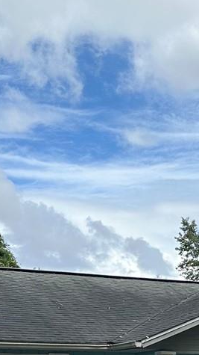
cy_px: 358
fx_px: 826
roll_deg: -0.1
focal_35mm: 88
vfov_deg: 23.2
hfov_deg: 13.7
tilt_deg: +2.7
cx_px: 163
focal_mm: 6.86
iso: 80
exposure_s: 1/4184
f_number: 1.78
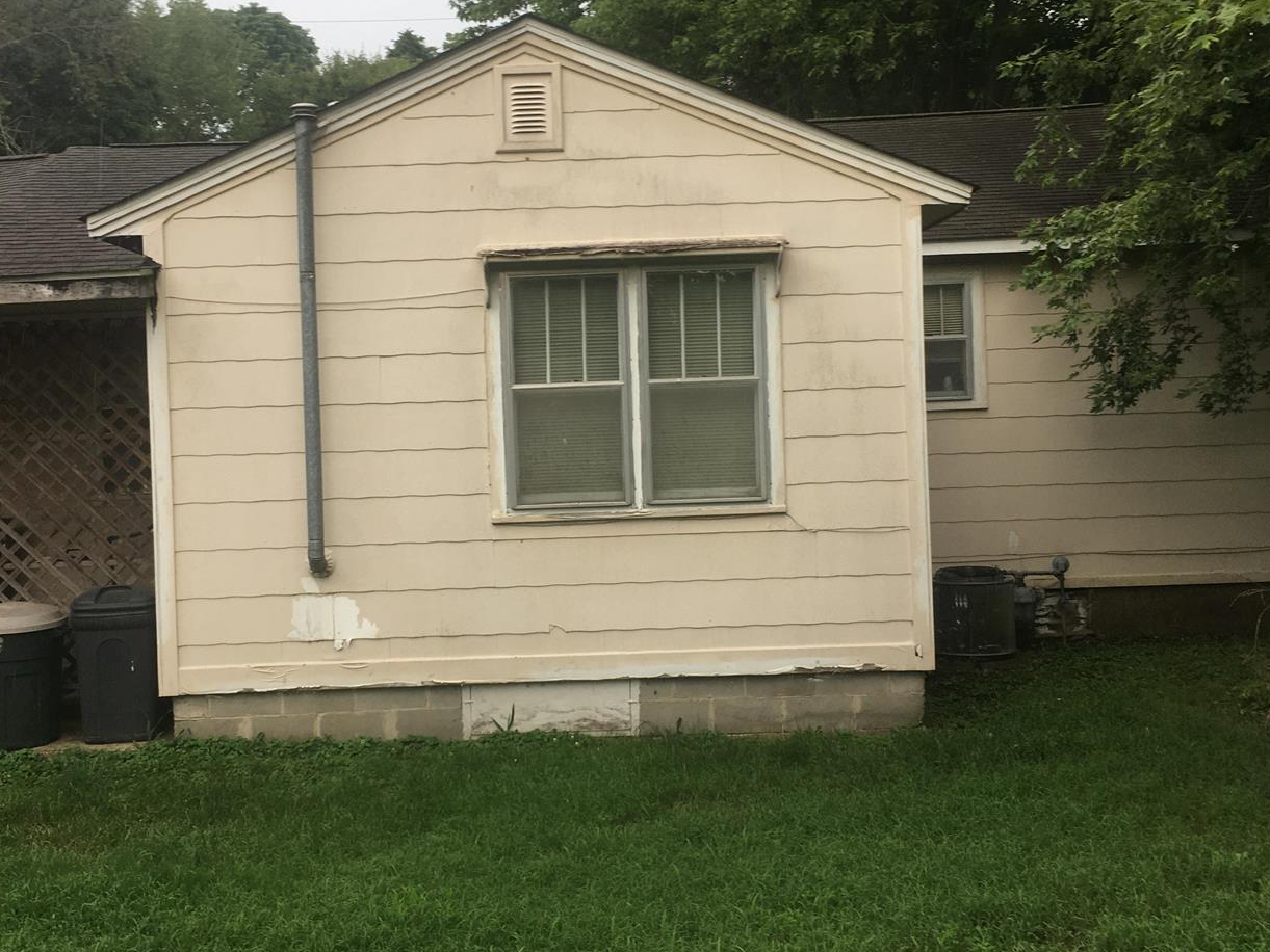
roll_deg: +0.6
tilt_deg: -1.2
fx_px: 1394
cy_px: 439
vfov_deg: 37.7
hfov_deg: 48.9
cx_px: 574
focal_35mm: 38
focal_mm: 4.15
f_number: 2.2
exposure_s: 1/187
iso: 25
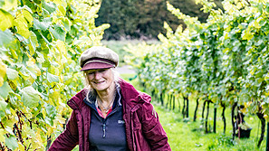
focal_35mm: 111
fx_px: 792
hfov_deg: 19.3
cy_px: 121
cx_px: 135
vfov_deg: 10.9
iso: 140
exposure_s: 1/640
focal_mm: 70
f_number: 4
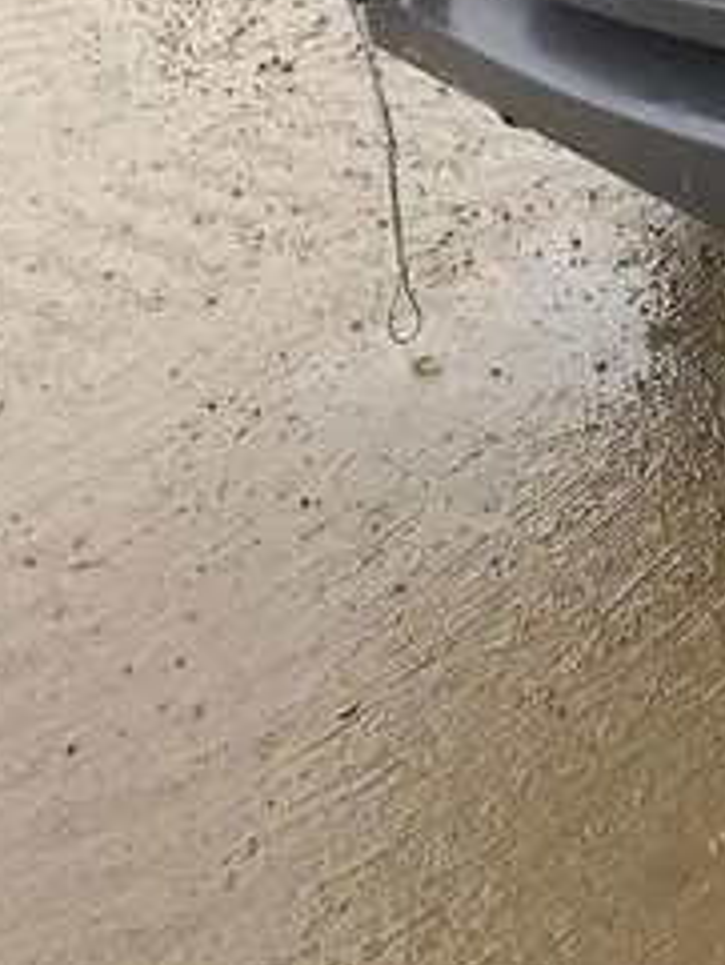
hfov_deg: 17.0
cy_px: -262
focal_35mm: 79
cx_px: 1073
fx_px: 2204
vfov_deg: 22.3
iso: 32
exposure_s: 1/393
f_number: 1.8
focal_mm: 4.25
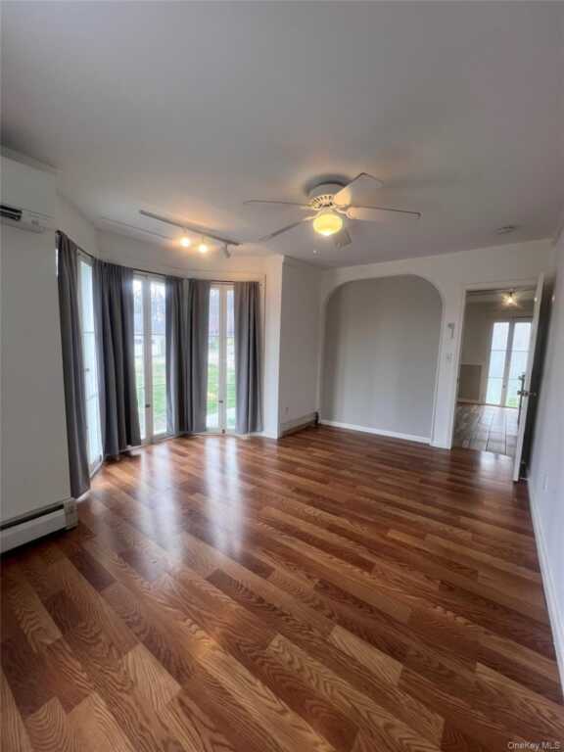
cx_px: 282
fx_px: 282
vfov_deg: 106.2
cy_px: 376
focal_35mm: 13
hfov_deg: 89.9
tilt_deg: -5.8
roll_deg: -1.3
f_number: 1.8
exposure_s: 1/120
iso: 50
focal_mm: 1.57
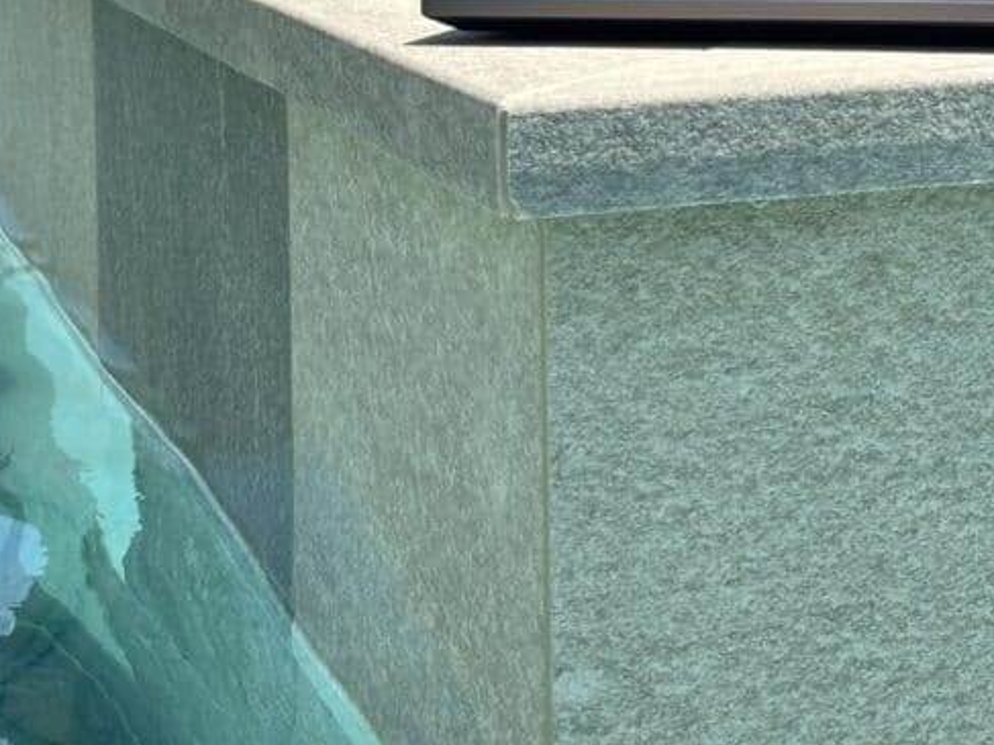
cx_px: 996
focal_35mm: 101
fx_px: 2900
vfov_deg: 14.4
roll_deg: +0.1
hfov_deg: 18.9
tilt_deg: -4.2
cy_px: -37
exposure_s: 1/1041
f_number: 1.78
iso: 64
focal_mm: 6.86
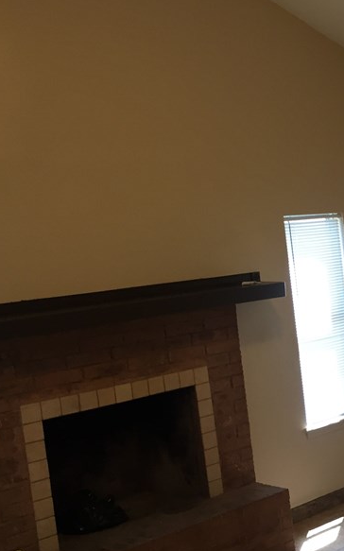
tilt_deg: -3.0
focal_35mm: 54
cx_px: 413
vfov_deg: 37.5
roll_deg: +5.1
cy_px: 313
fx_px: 811
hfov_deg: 22.1
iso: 32
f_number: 2.2
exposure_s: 1/30
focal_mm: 4.15
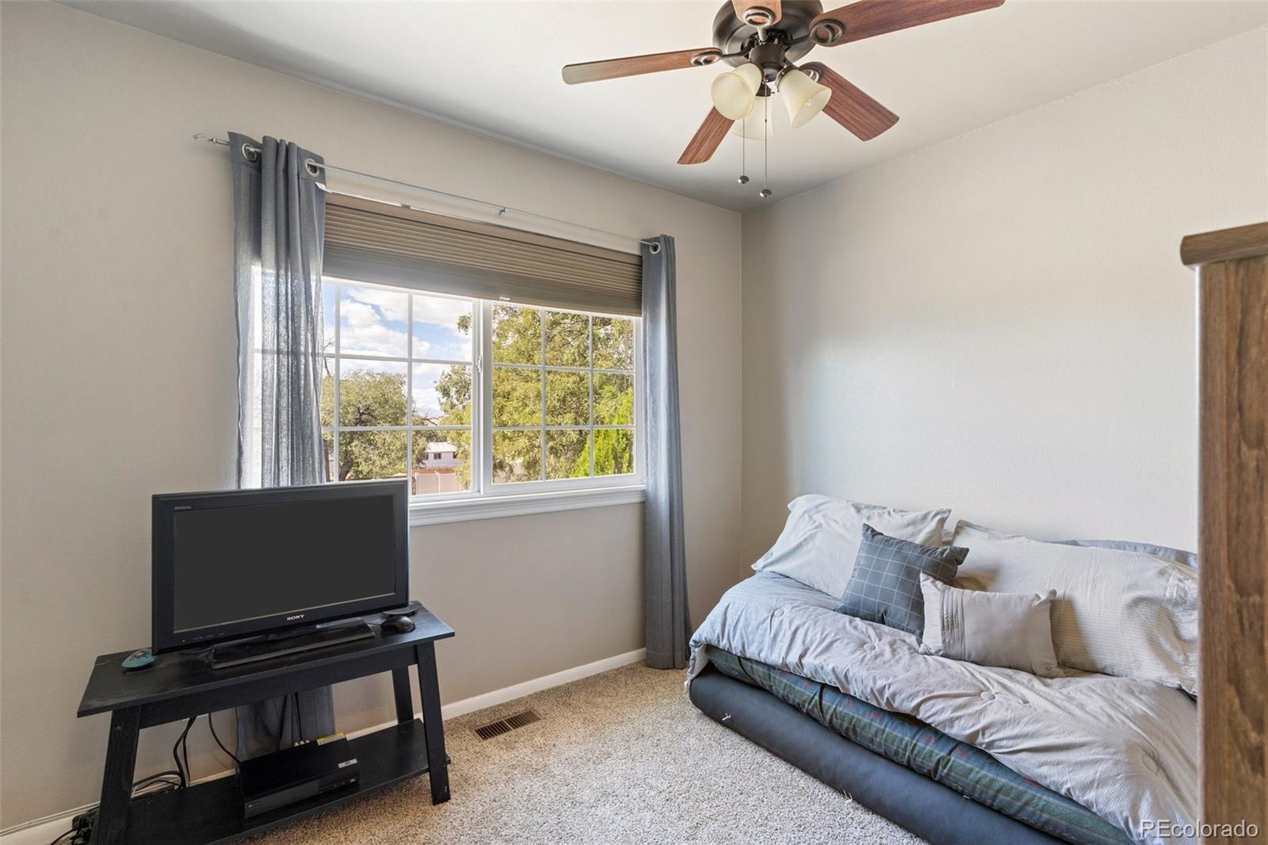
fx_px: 599
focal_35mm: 17
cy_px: 422
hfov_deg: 93.3
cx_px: 634
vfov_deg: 70.4
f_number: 8
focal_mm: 17
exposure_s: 1/3
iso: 400
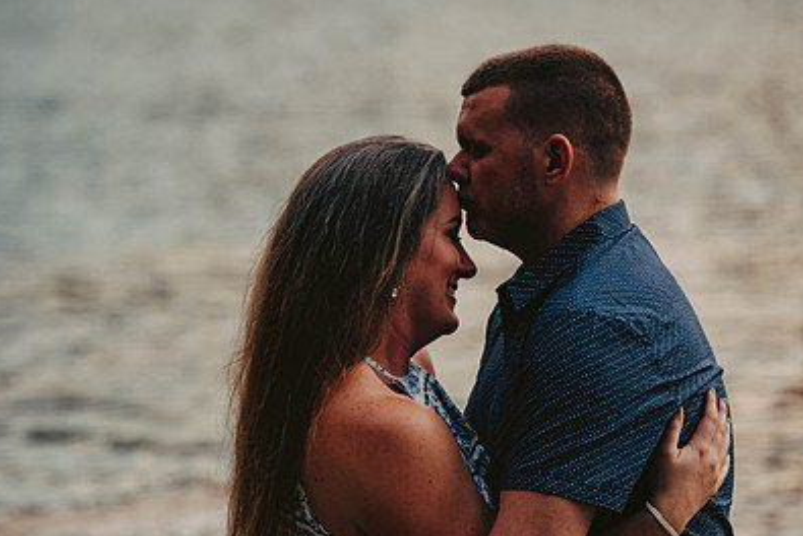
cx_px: 384
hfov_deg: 10.4
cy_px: 360
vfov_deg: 6.9
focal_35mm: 198
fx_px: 4420
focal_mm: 135
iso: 200
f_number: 2.8
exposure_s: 1/500
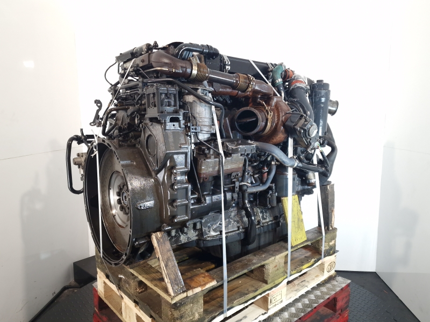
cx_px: 215
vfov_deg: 58.9
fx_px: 286
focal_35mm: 23
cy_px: 161
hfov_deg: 73.9
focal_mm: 6.4
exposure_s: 1/50
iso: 125
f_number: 1.8
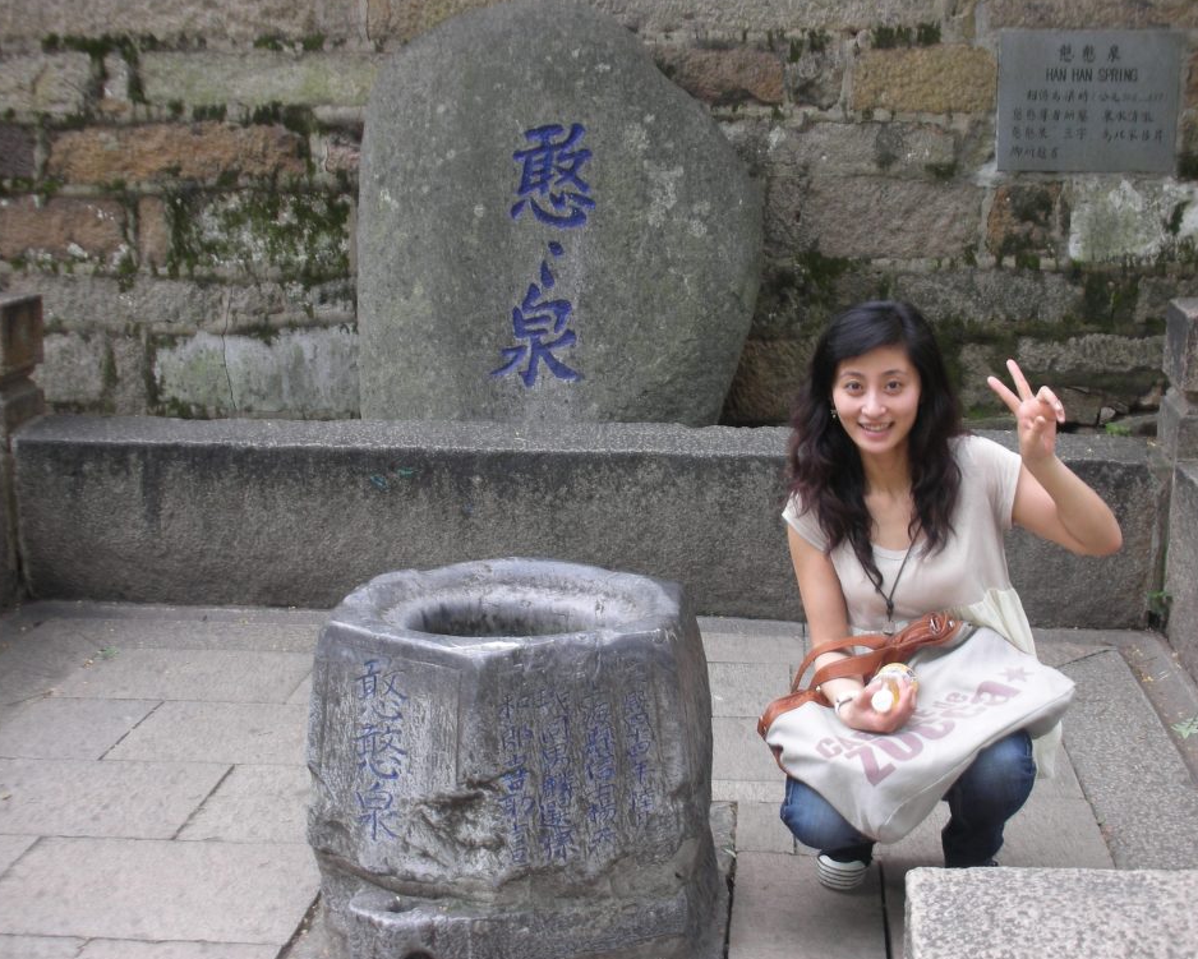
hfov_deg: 38.0
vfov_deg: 30.9
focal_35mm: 49
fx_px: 1738
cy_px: 478
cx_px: 616
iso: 50
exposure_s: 1/14.1
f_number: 3.5
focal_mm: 7.7
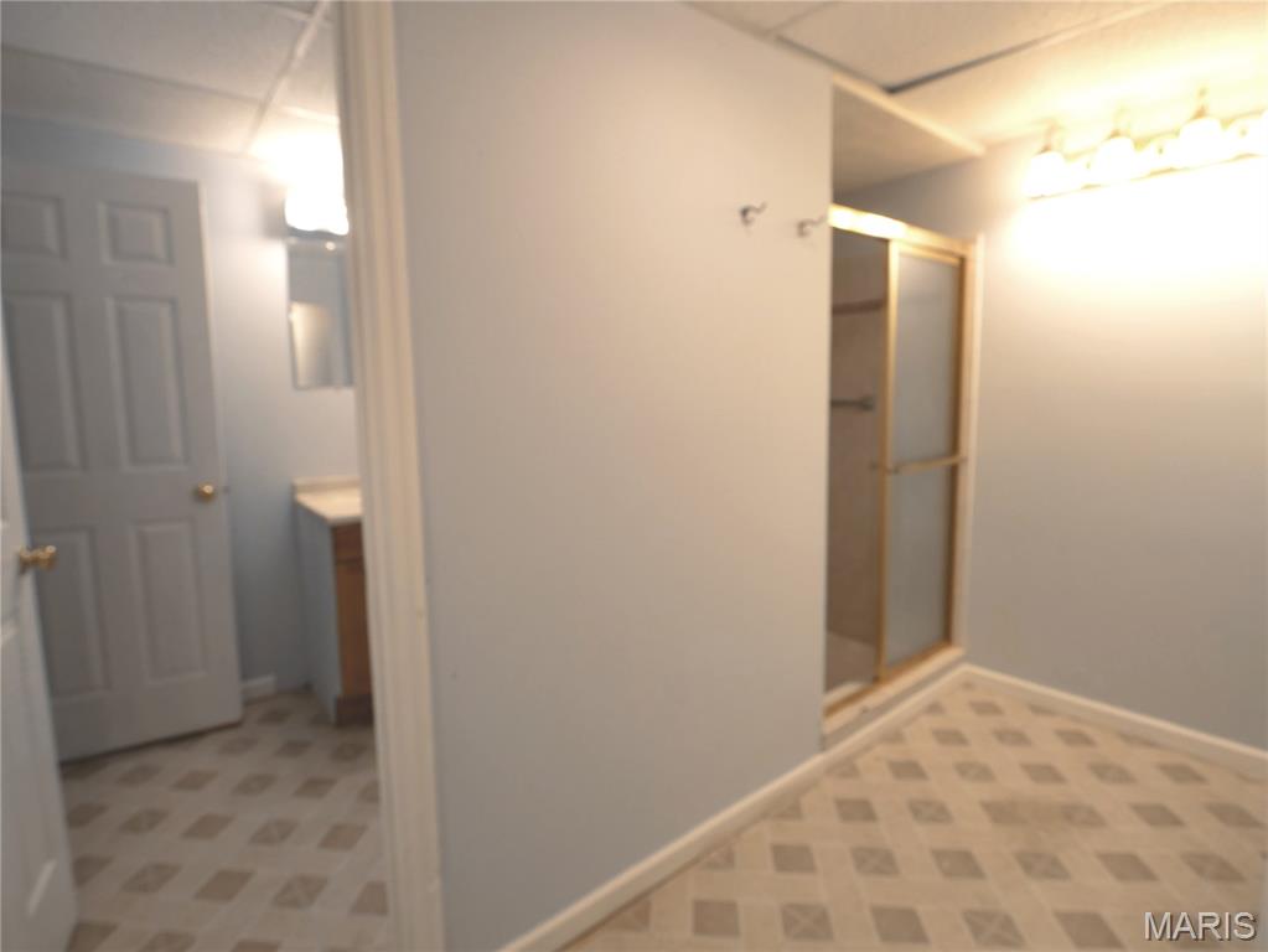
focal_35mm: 18
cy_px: 476
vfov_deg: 71.6
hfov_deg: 87.7
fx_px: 660
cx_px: 634
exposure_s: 1/60
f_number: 4
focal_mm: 9
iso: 320
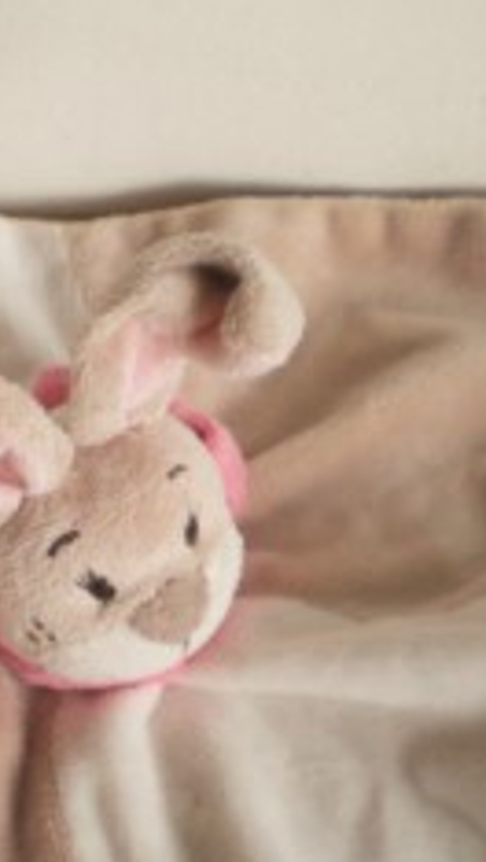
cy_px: 508
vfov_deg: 23.1
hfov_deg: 13.1
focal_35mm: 92
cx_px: 118
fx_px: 2103
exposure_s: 1/77.4
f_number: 3.1
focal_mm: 6.3
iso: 64
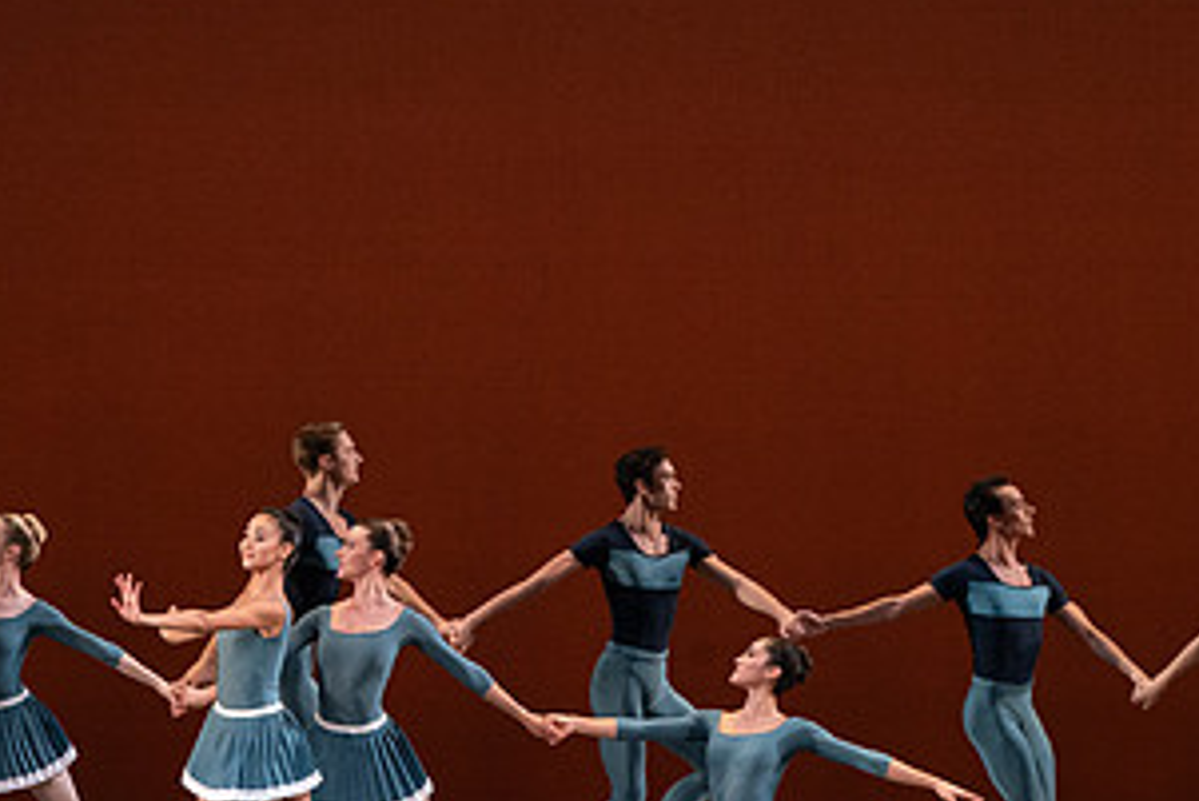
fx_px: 11895
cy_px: 365
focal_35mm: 357
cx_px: 143
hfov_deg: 5.8
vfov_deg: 3.9
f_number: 9
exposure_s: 1/400
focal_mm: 185
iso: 5000
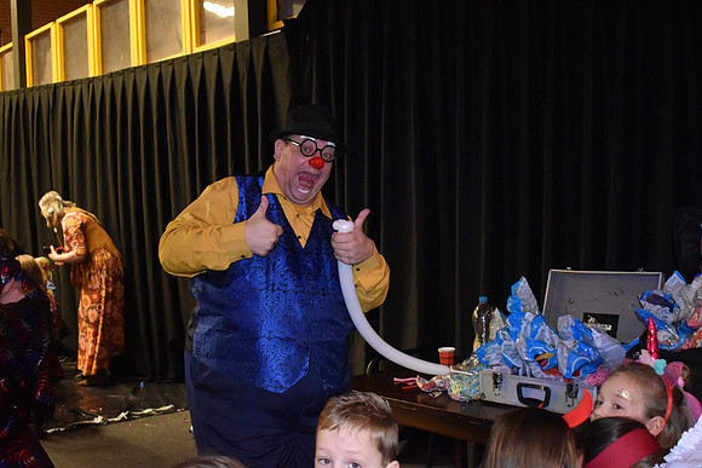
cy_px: 234
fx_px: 848
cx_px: 351
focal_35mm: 44
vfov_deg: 30.9
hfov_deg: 45.0
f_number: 4.2
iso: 6400
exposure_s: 1/60
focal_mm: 29
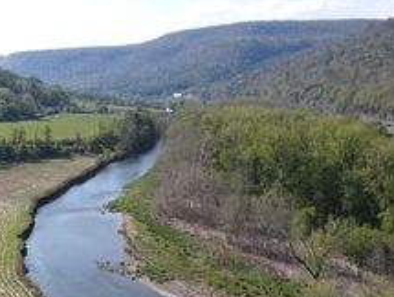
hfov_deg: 36.0
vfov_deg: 29.3
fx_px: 547
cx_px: 8
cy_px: 258
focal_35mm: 48
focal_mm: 4.5
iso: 100
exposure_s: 1/500
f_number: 2.8
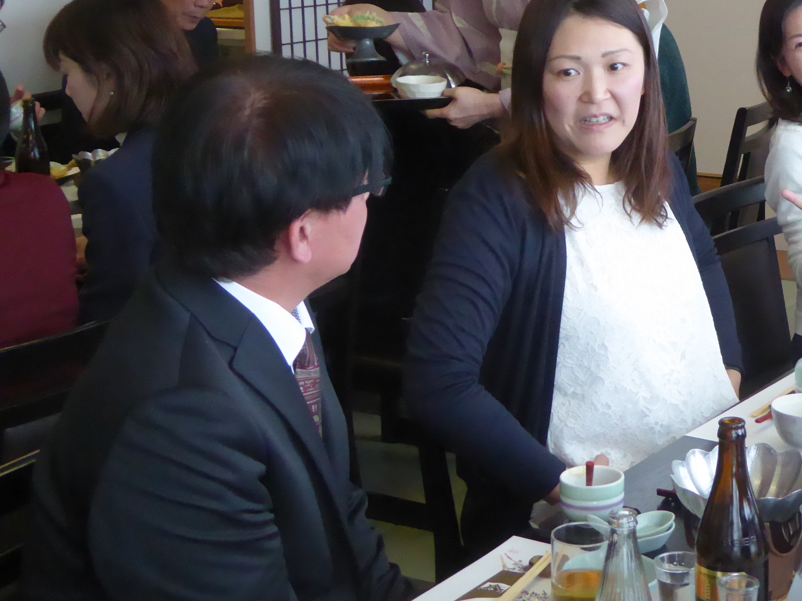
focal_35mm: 81
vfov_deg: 18.1
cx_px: 669
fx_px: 1876
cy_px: 178
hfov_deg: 23.7
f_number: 3.9
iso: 800
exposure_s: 1/125
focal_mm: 7.8
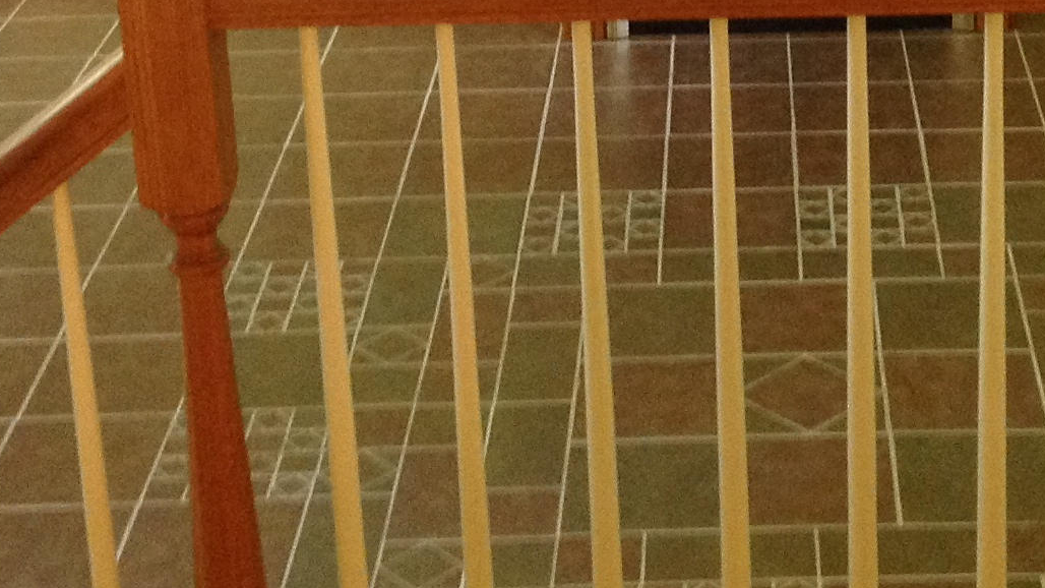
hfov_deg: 22.0
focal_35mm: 96
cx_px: 774
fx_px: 2660
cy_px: -126
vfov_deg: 12.3
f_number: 2.4
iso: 250
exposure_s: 1/15
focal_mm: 4.28
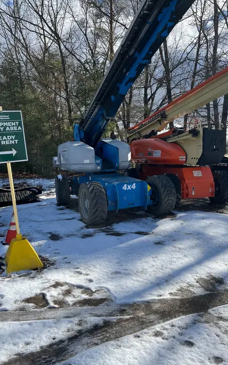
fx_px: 278
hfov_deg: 44.5
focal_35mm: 28
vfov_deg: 66.5
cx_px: 114
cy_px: 184
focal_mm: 5.1
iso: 50
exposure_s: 1/2463
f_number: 1.6
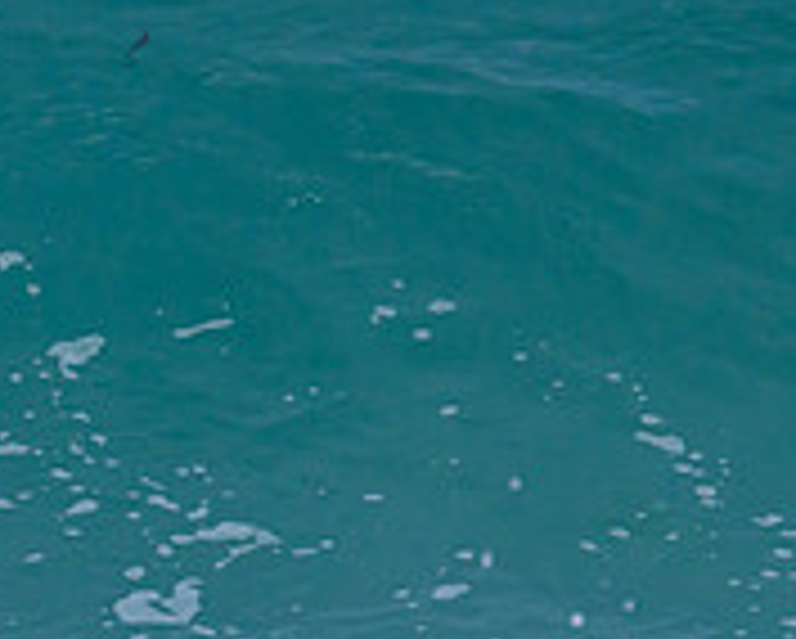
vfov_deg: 0.5
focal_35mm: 3311
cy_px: 179
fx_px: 78088
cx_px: -472
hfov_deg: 0.6
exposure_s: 1/2000
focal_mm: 800
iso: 800
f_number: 11
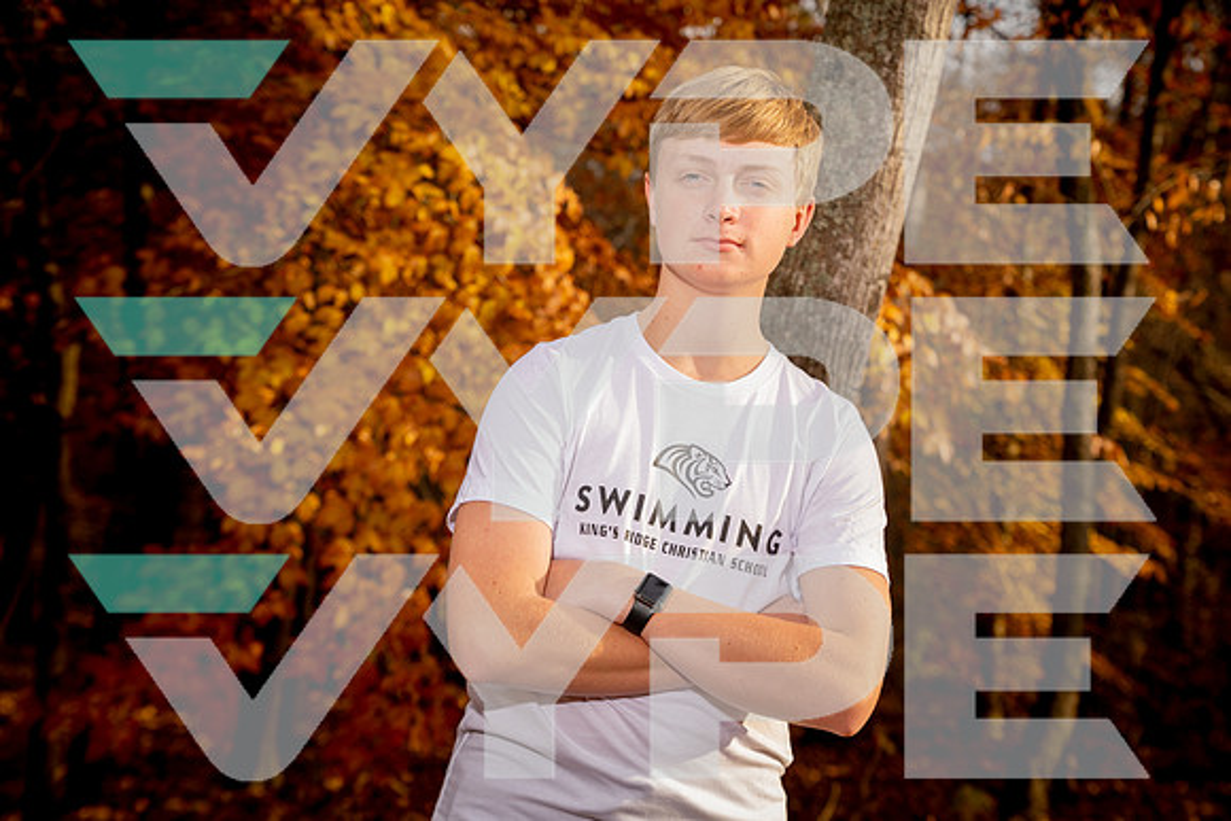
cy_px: 410
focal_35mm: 60
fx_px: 2052
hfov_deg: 33.4
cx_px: 616
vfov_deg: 22.6
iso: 125
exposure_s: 1/250
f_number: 4.5
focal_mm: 60
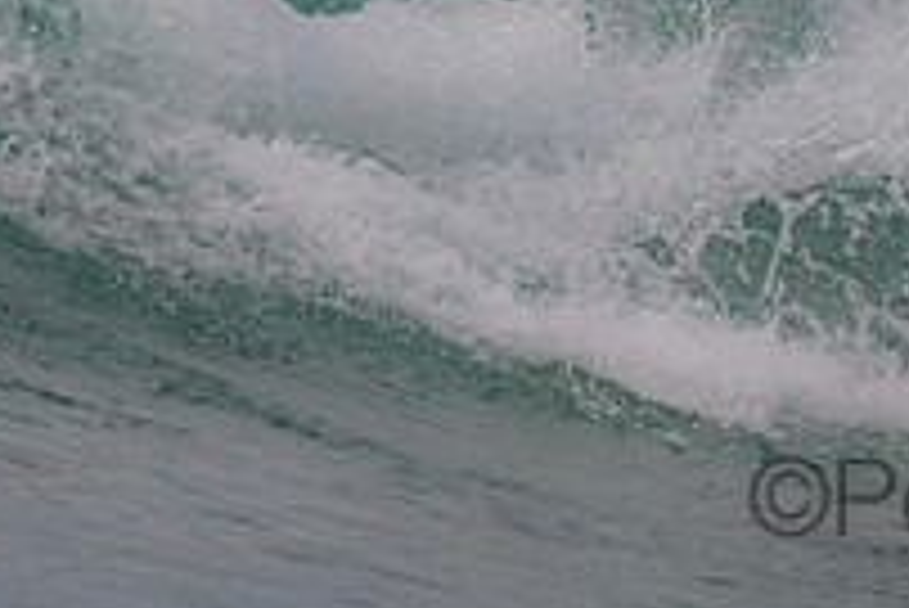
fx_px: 66731
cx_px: 1074
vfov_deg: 0.5
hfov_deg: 0.8
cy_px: -315
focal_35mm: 2641
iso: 1400
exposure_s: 1/2000
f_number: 11
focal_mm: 800
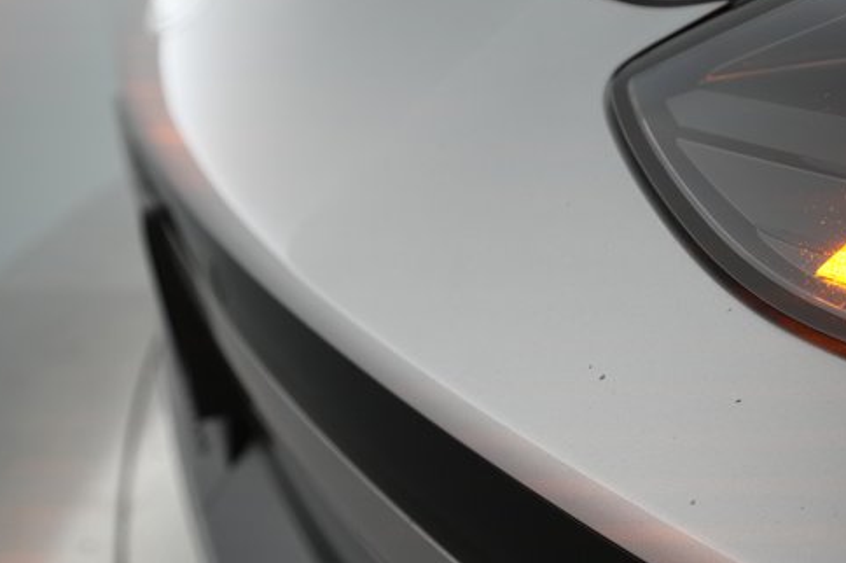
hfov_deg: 51.8
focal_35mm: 37
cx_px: 463
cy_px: 320
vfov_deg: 35.8
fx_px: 869
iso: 1250
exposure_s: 1/100
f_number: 4.5
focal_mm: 28
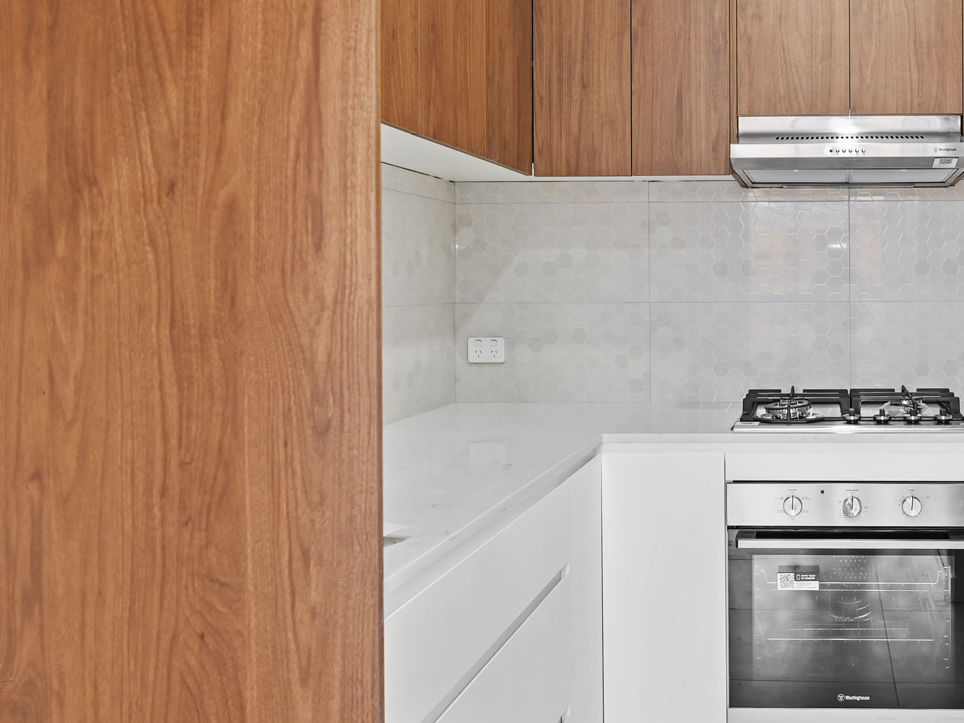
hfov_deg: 52.0
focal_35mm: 32
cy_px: 353
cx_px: 812
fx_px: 891
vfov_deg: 44.2
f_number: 4.5
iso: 100
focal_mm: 14
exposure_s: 1/6
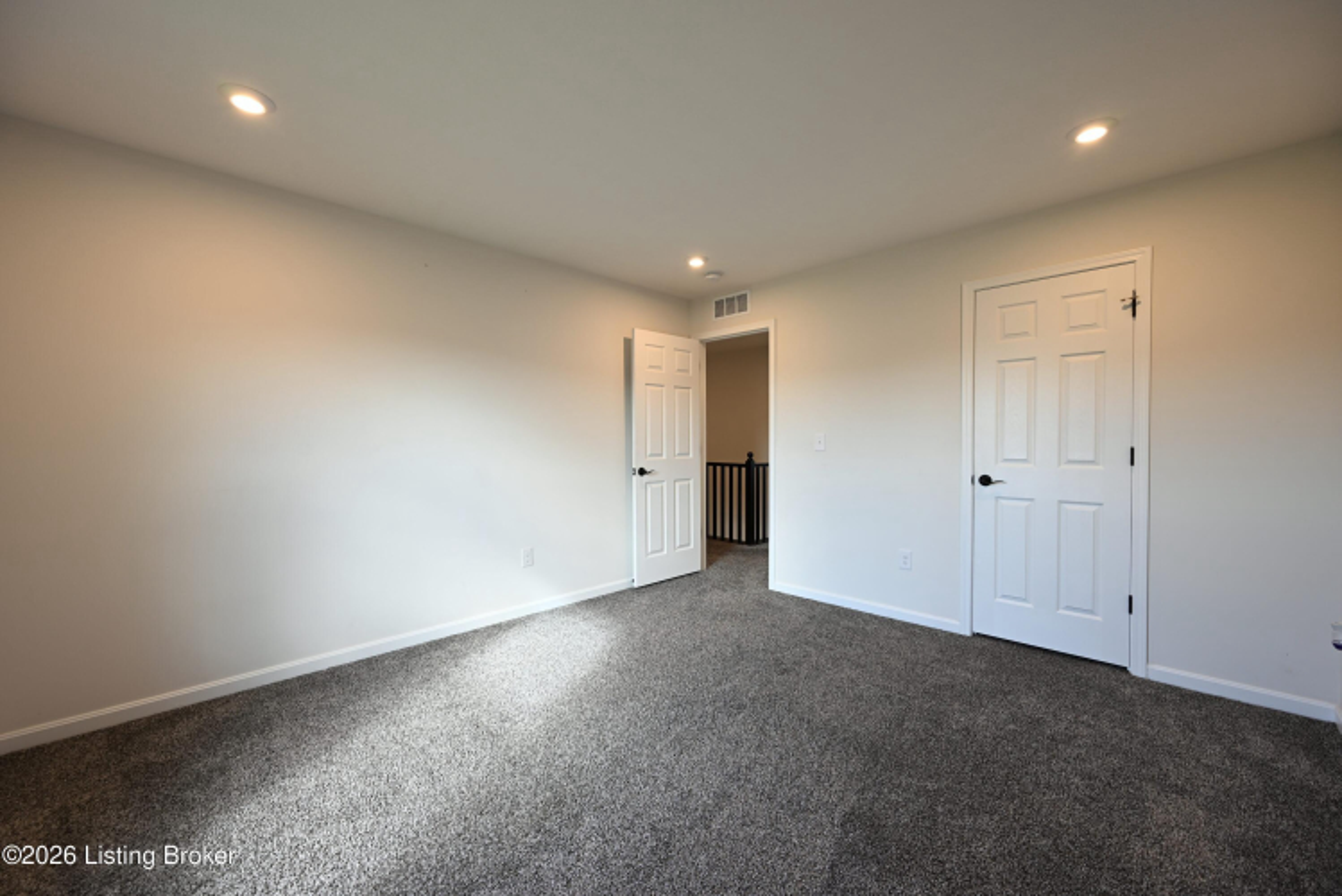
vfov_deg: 81.3
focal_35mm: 14
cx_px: 671
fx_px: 522
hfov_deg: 104.2
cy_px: 448
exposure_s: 1/20
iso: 220
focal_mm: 14
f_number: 6.3
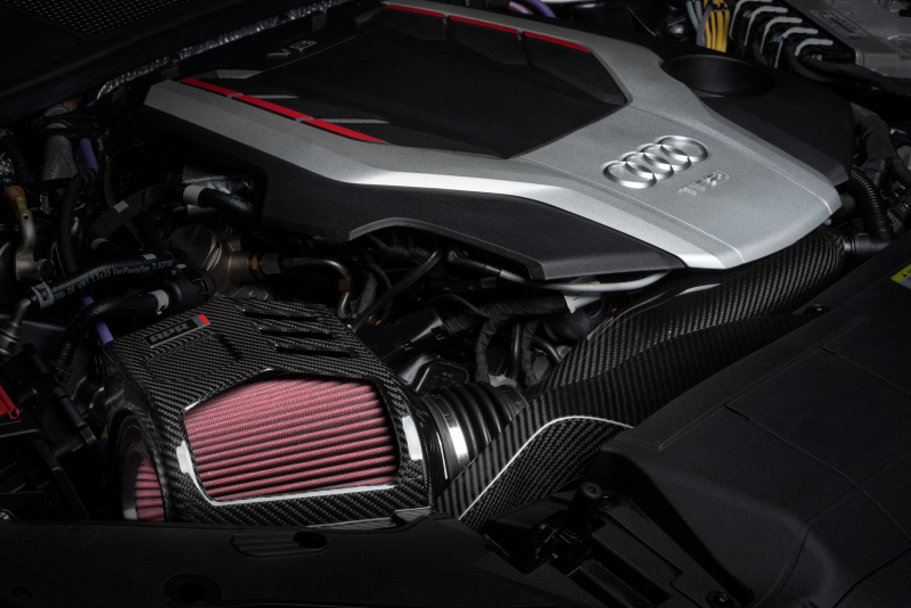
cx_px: 456
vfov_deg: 13.1
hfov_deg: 19.4
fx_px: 2658
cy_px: 304
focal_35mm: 105
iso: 250
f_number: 22
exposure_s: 1/125
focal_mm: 105
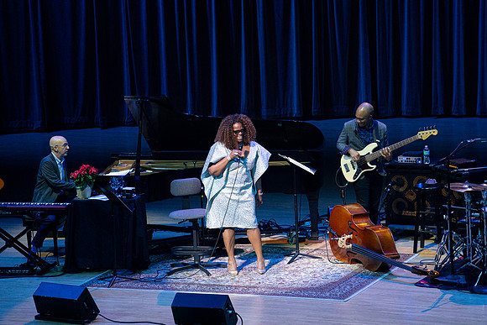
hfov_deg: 10.3
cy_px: 162
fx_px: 2706
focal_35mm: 200
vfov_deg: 6.9
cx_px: 244
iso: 2500
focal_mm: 200
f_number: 5.6
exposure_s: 1/320
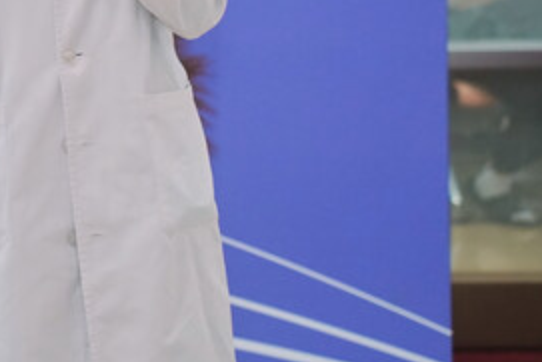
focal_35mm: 194
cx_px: -94
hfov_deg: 10.4
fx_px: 2922
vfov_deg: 7.0
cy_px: -65
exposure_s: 1/160
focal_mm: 75
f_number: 3.5
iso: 3200
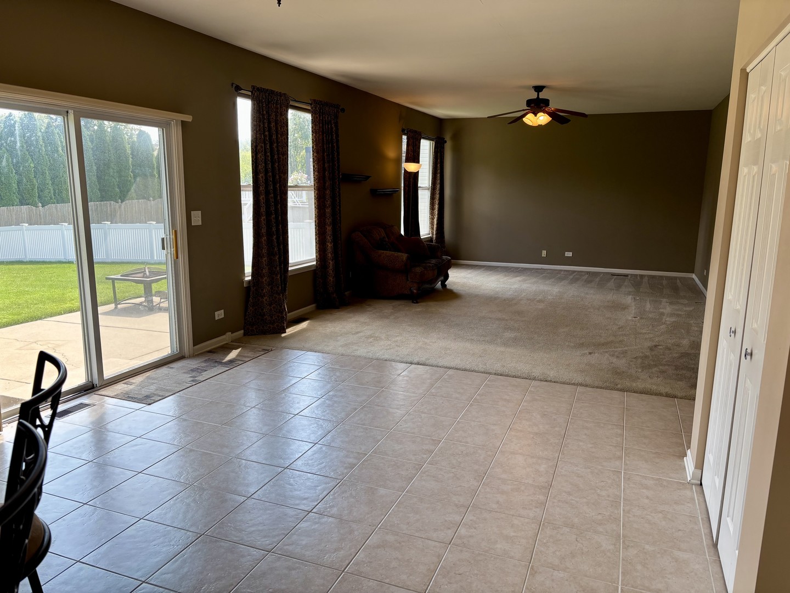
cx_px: 395
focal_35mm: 26
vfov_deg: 53.1
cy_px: 296
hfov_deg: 67.3
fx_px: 593
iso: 40
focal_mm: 5.96
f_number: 1.6
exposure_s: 1/170
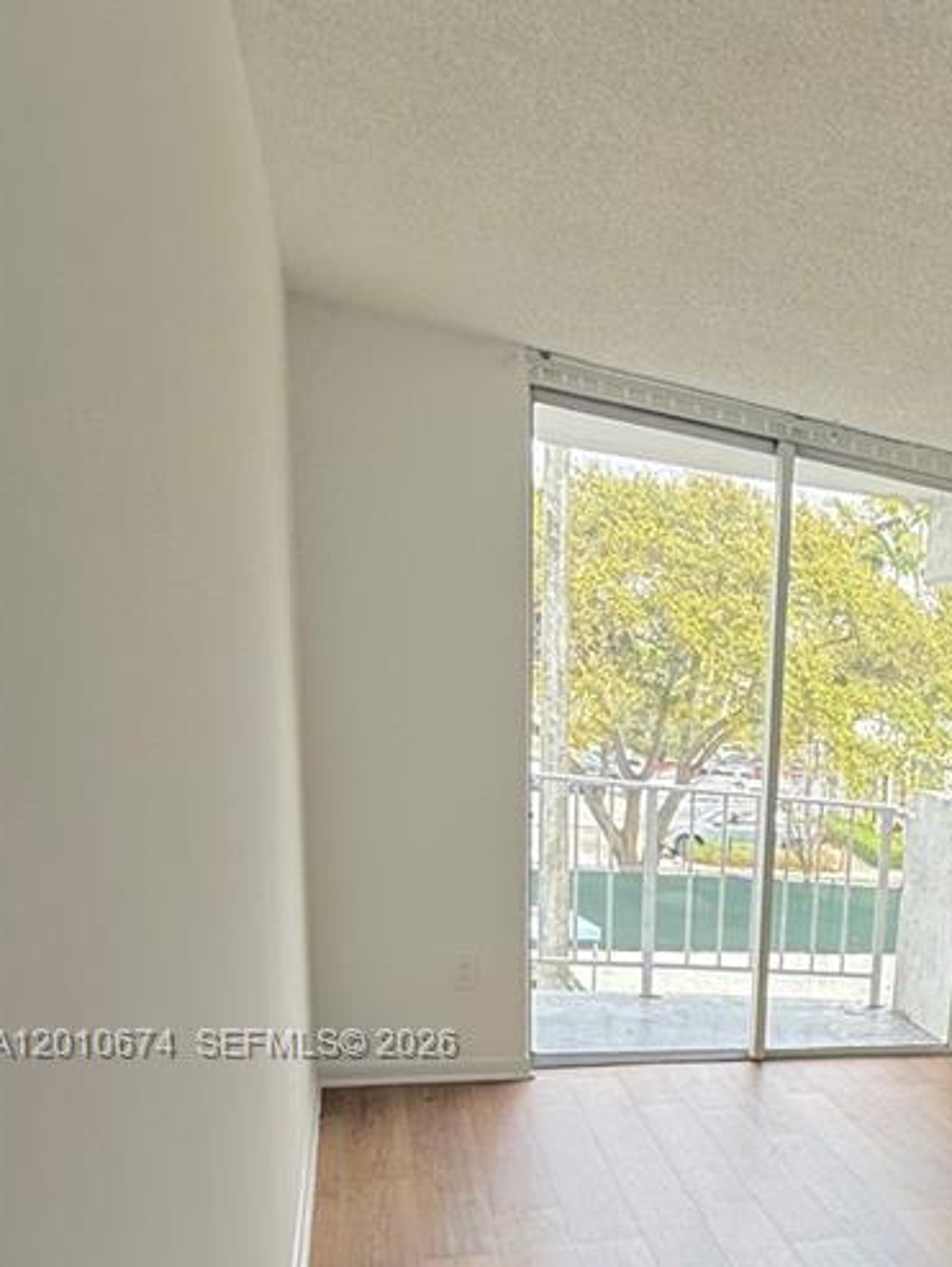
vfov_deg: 50.1
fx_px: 1246
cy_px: 1046
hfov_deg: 33.9
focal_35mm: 34
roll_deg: -7.3
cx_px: 1137
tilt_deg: -12.3
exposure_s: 1/174
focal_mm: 2.22
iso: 50
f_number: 2.2
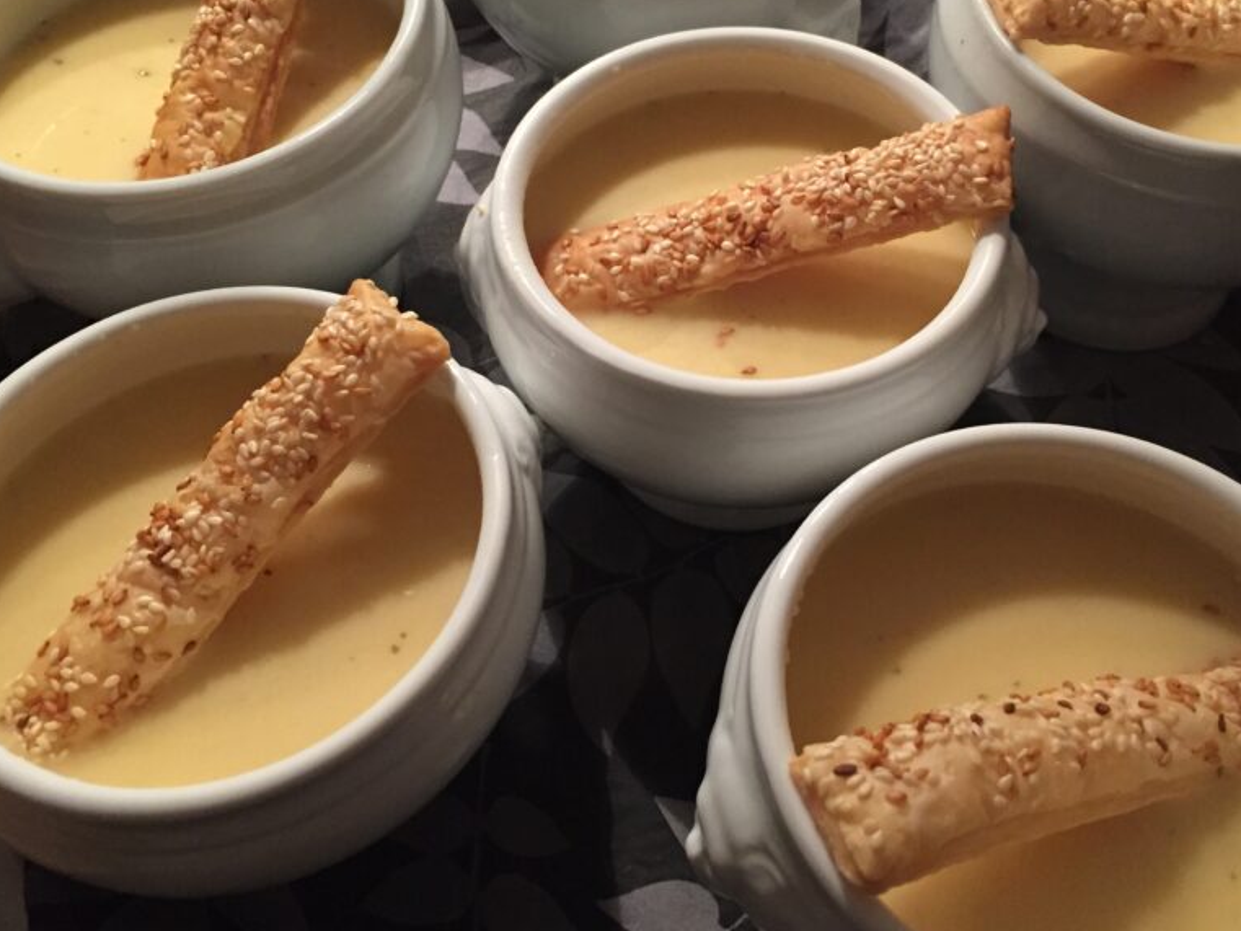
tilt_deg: -52.4
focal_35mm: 39
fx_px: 1398
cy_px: 357
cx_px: 670
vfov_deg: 36.6
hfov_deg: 47.8
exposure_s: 1/24
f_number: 2.2
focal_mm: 4.15
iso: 250
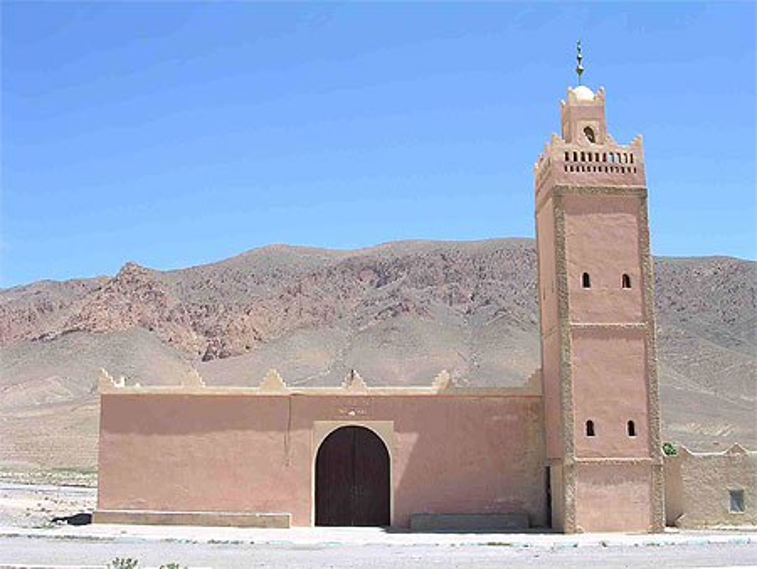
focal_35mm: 38
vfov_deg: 37.8
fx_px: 831
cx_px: 378
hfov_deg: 49.0
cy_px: 284
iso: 100
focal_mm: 5.8
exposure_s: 1/187
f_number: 5.6
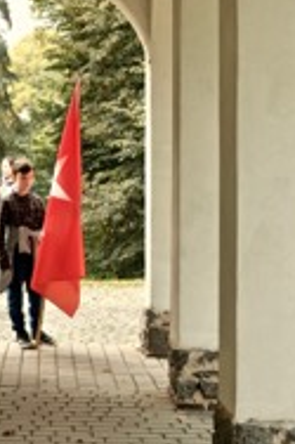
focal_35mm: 92
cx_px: 118
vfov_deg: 22.1
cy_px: 196
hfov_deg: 14.8
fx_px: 1133
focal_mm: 24.3
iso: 200
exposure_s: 1/75
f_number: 4
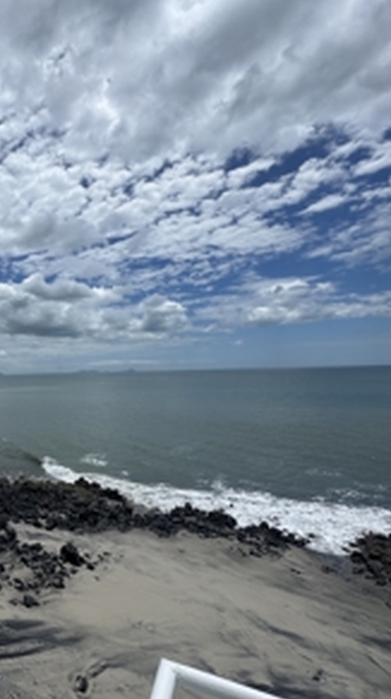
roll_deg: +1.4
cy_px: 356
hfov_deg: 45.9
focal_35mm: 21
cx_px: 10
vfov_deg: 83.9
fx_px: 388
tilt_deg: +1.6
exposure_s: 1/4630
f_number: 2.2
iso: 40
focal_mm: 2.22
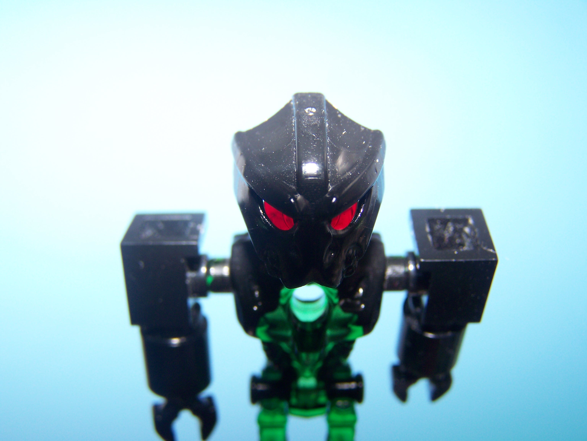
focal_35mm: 38
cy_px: 220
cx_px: 294
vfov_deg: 37.7
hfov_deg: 49.0
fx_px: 644
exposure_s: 1/60
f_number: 2.8
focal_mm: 6.3
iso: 80
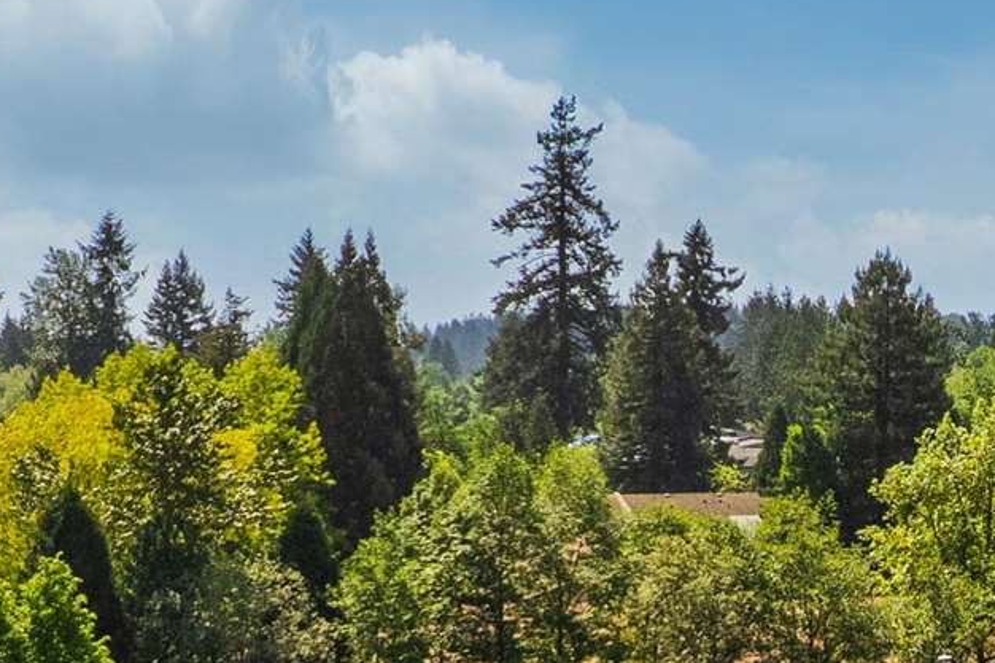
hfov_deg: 18.3
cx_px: 1078
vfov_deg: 12.5
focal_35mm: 108
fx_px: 2984
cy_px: 638
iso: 100
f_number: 2.8
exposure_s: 1/2500
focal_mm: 8.38
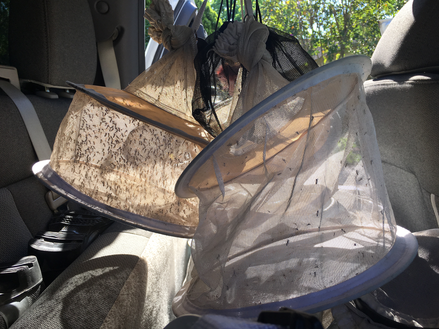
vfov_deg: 48.2
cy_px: 164
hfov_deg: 61.7
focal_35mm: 29
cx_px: 220
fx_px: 368
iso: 25
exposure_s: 1/349
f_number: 2.2
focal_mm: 4.15
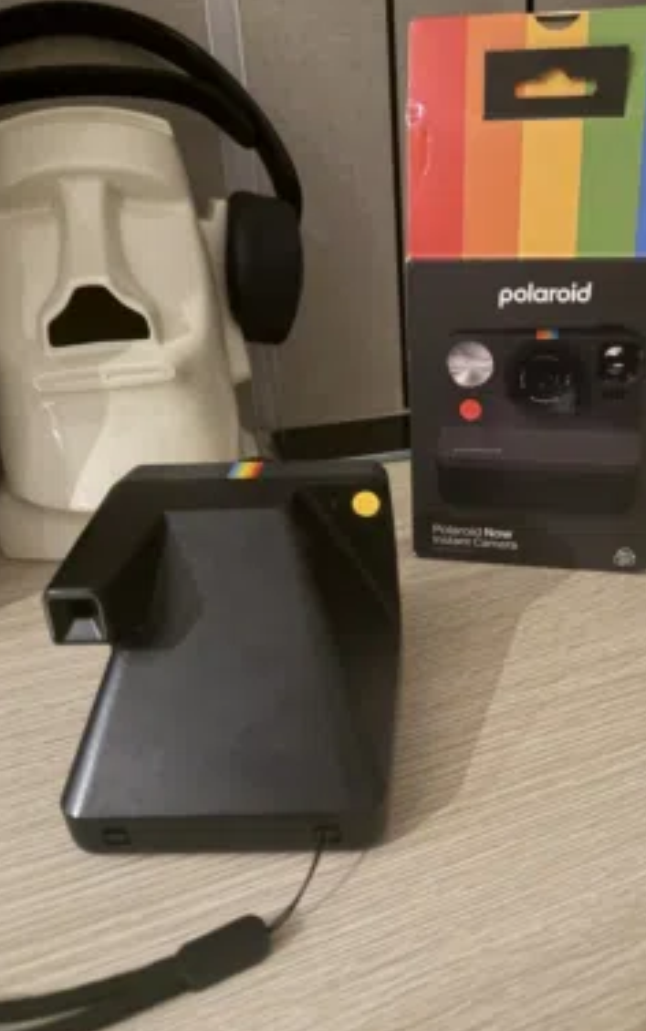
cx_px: 400
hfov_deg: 45.7
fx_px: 760
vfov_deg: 68.4
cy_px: 514
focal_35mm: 27
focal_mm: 6.76
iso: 1250
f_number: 1.78
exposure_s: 1/18
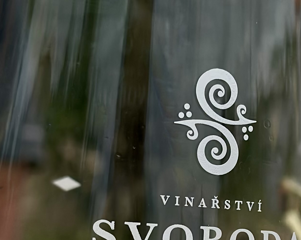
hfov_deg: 12.6
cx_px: 252
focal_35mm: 152
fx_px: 1354
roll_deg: -6.9
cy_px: 238
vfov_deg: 10.1
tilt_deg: -6.2
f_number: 1.78
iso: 100
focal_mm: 6.86
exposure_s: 1/7634
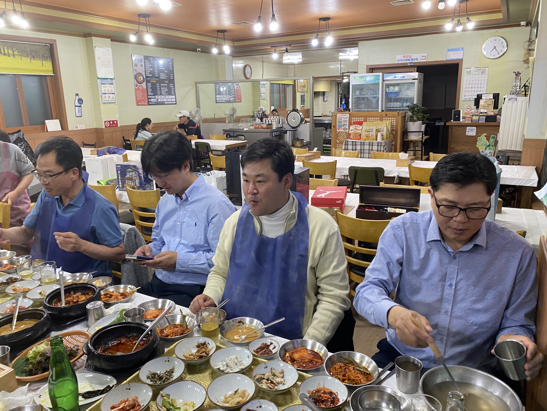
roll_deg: +2.1
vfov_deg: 53.1
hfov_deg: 67.3
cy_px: 206
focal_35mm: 26
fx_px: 411
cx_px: 274
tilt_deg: -14.3
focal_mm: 4.25
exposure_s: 1/60
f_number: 1.8
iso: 160
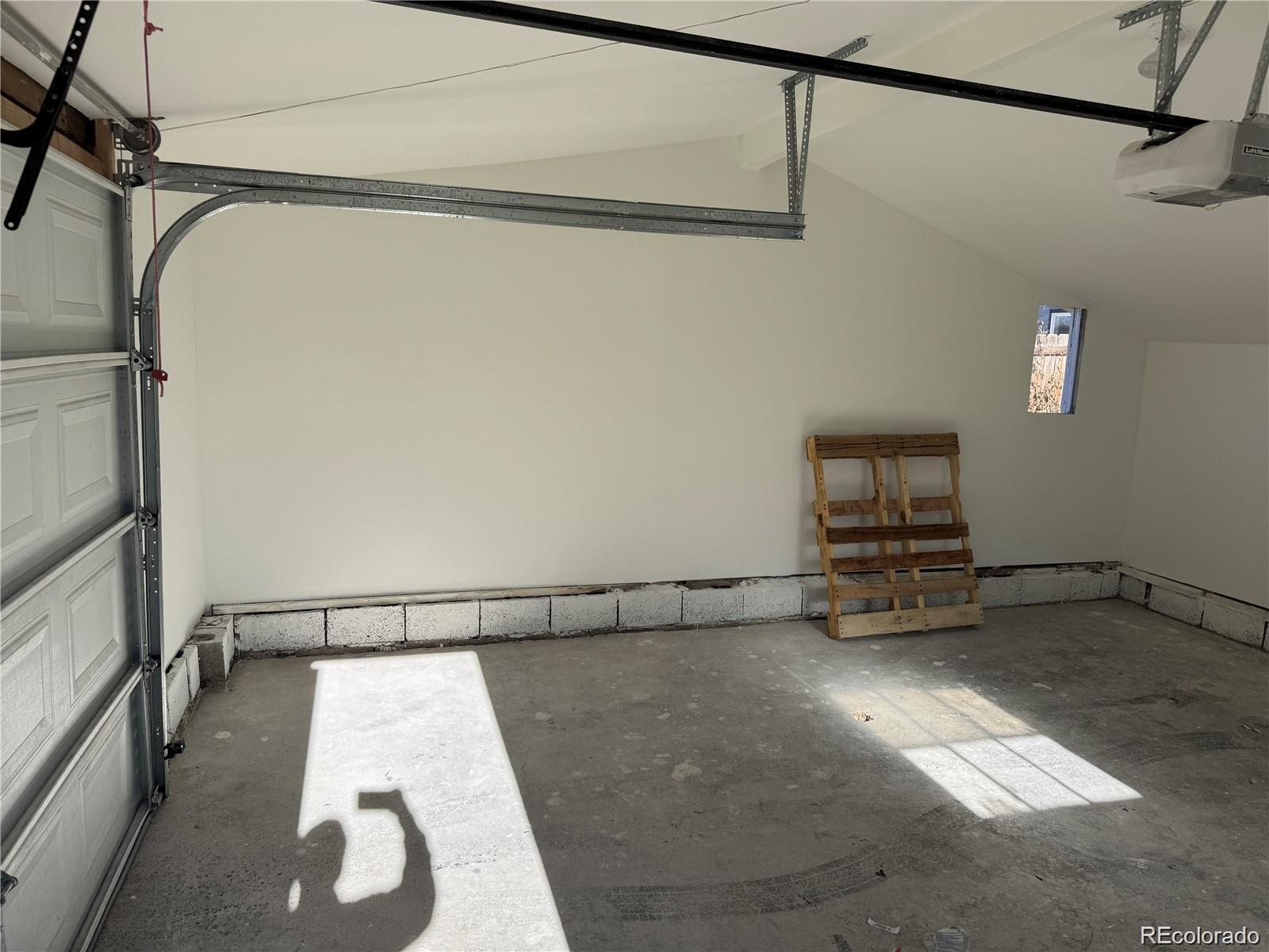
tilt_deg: -8.0
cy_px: 476
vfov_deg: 56.8
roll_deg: -1.9
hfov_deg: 71.6
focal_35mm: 24
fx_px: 880
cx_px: 634
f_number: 1.78
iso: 80
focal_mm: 6.76
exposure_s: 1/1560
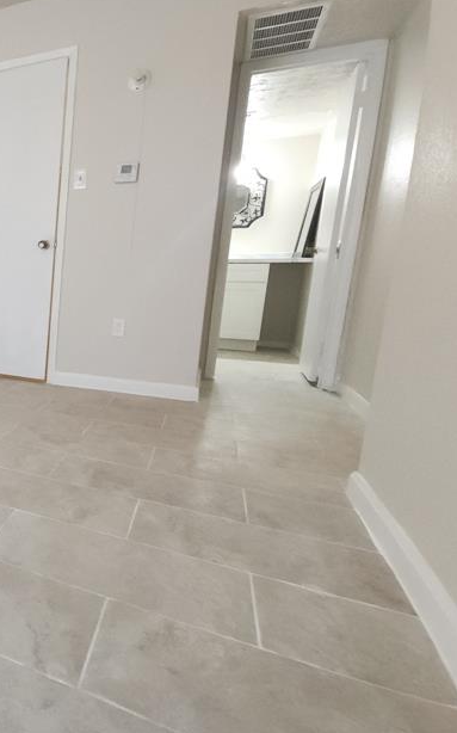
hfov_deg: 38.0
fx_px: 459
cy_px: 355
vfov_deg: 77.2
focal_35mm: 23
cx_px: -103
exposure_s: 1/40
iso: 320
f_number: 2.2
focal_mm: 2.2
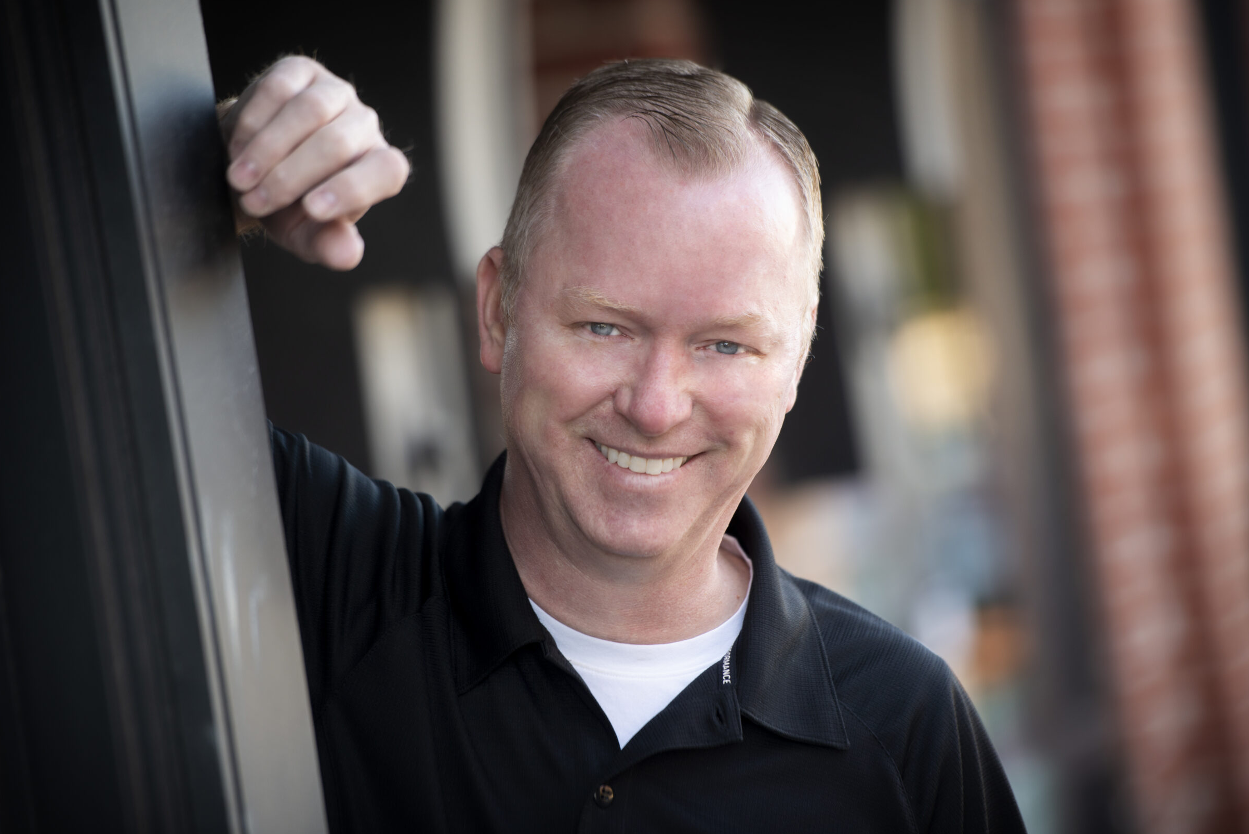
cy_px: 420
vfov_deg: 6.5
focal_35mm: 213
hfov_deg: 9.7
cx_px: 620
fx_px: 7393
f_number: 2.8
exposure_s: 1/160
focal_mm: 200
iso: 200
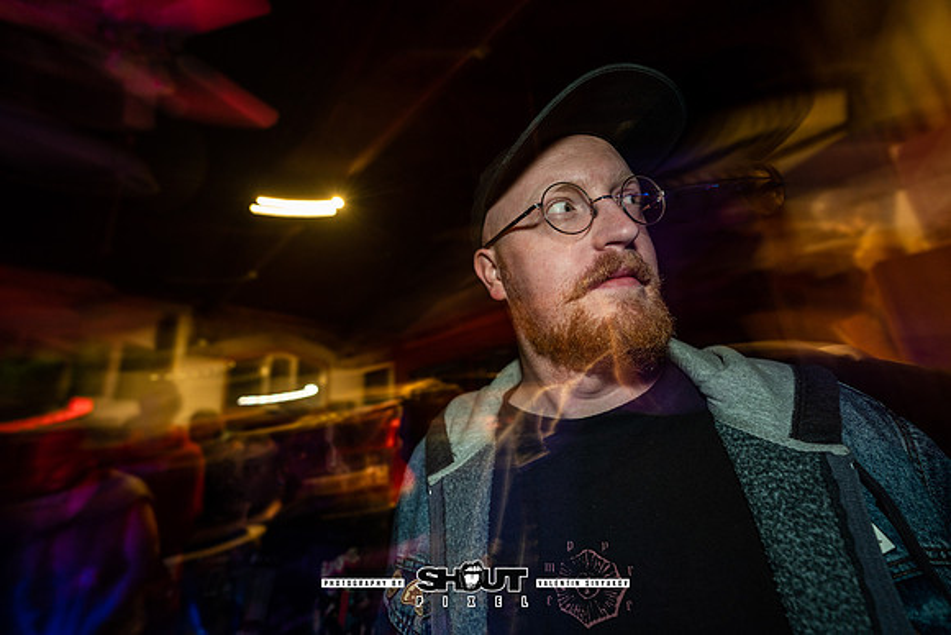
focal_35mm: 14
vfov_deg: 81.2
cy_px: 318
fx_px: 370
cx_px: 476
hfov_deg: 104.2
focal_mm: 14
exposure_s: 1/10
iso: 160
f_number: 2.8
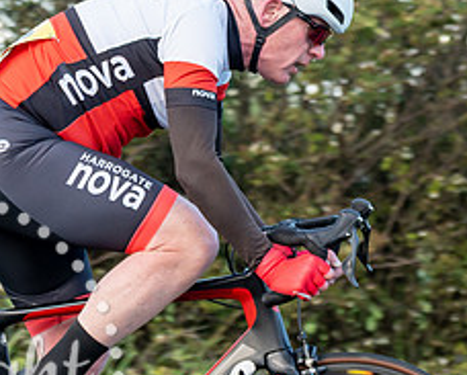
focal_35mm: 286
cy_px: 15
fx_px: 3958
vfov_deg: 5.4
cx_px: 183
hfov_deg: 6.8
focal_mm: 70
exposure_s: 1/640
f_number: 3.2
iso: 400
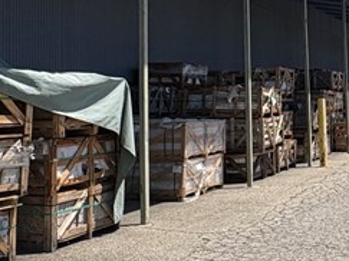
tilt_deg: +5.1
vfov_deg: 24.5
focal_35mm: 59
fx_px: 595
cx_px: 358
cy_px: 60
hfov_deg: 30.2
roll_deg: +2.2
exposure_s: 1/1789
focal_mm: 2.22
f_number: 2.2
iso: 50
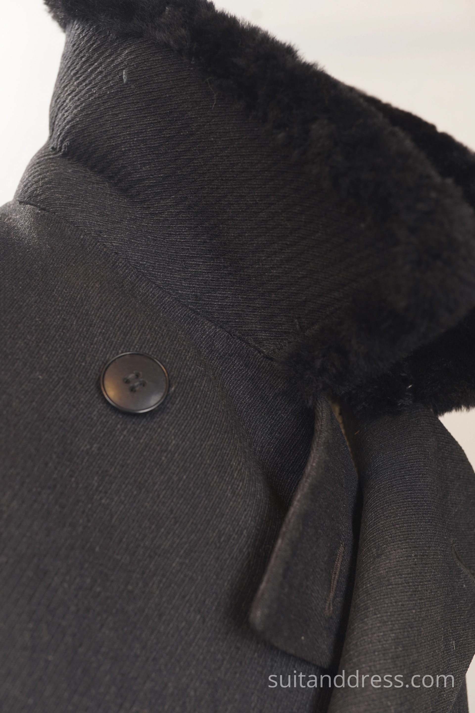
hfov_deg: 28.1
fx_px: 950
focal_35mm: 48
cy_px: 356
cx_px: 238
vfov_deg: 41.1
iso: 100
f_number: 4
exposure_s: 1/6
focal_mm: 32
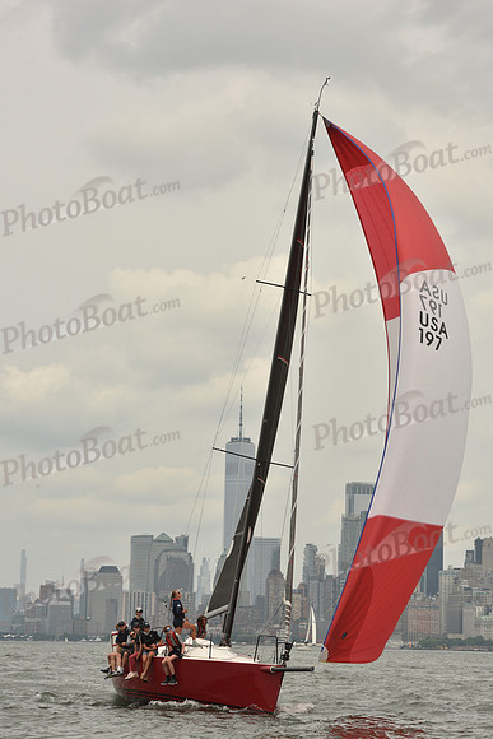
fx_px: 1889
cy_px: 370
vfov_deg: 22.1
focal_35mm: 92
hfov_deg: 14.9
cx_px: 246
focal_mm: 92
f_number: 10
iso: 250
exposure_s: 1/640
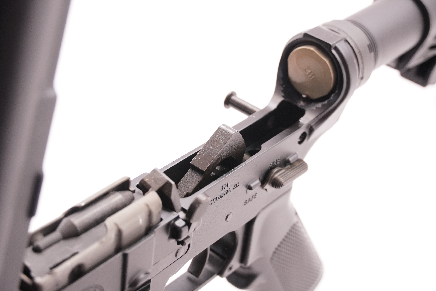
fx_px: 909
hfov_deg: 27.0
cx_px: 218
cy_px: 146
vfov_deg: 18.2
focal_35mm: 75
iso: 1000
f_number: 5.6
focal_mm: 50
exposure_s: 1/125
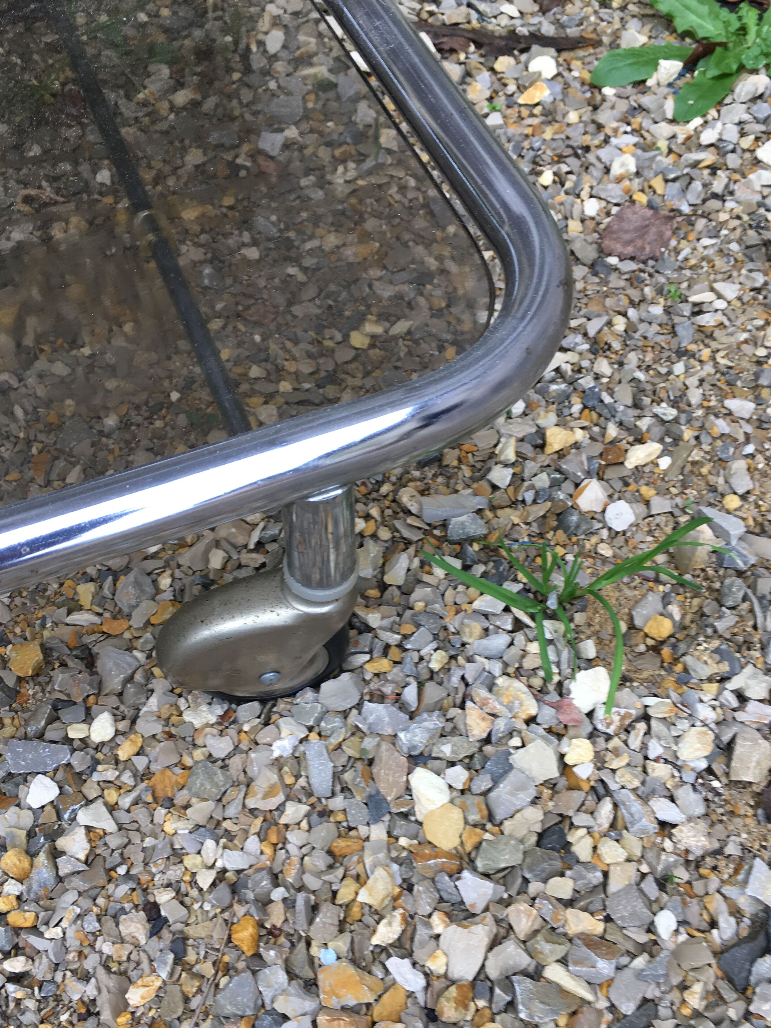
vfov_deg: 52.5
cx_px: 341
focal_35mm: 35
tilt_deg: -58.9
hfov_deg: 40.6
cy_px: 567
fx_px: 1039
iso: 32
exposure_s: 1/100
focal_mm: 4.15
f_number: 2.2
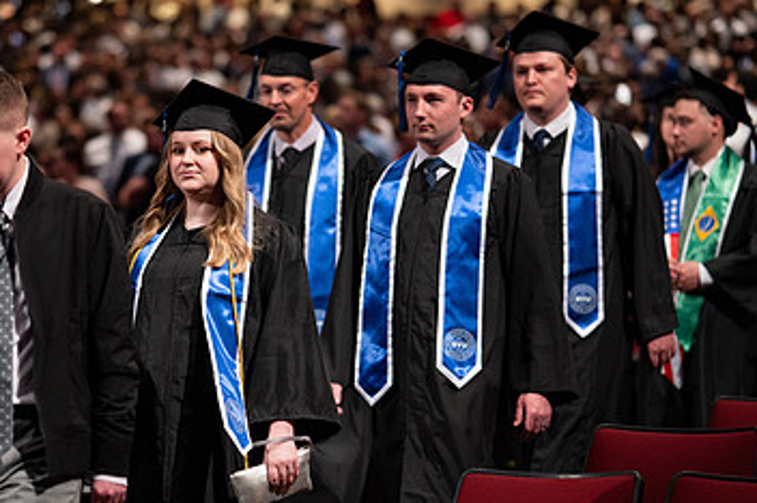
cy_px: 310
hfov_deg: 14.6
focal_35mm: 140
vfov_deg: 9.8
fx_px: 2941
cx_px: 277
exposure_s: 1/200
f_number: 1.8
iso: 1250
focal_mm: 85
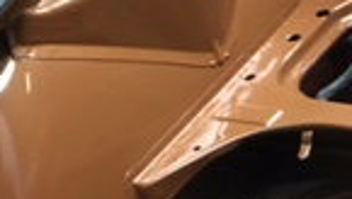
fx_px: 1299
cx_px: 490
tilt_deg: -24.5
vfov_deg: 8.8
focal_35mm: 139
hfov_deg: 14.6
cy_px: 133
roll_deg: +5.9
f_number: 2.2
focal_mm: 4.15
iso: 125
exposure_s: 1/33
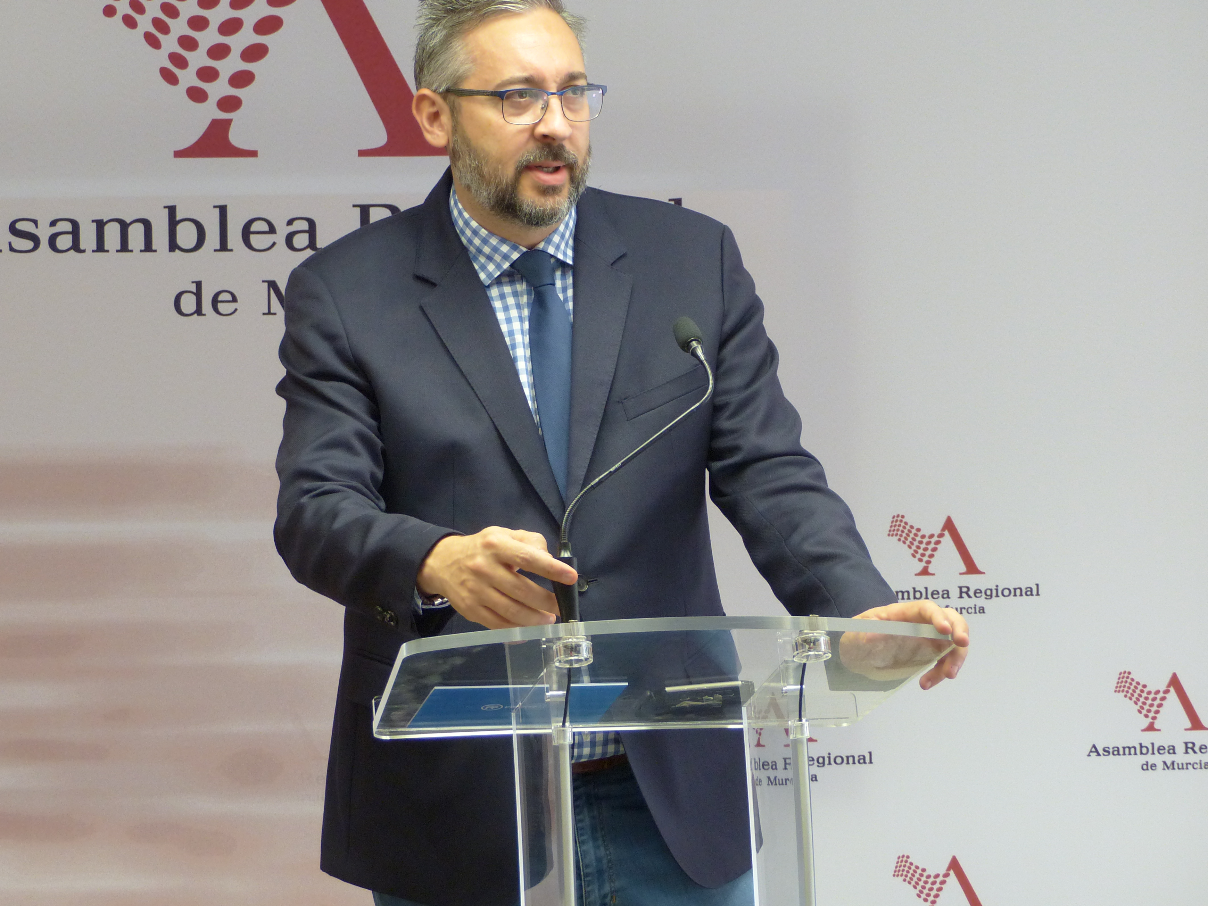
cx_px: 555
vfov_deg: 9.2
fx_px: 5619
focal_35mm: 161
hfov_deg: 12.3
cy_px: 388
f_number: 2.8
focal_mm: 25.2
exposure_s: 1/80
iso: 250
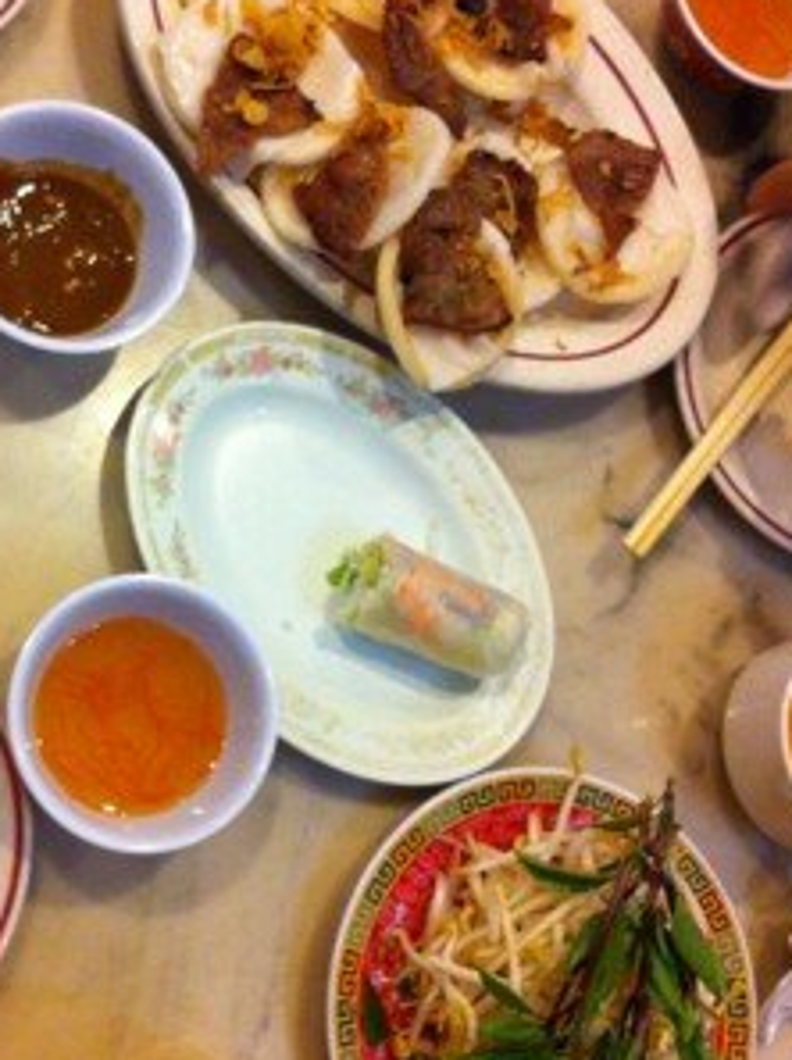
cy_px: 507
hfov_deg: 27.2
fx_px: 1620
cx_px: 243
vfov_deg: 36.2
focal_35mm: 53
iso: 320
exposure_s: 1/15
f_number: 2.8
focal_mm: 3.85
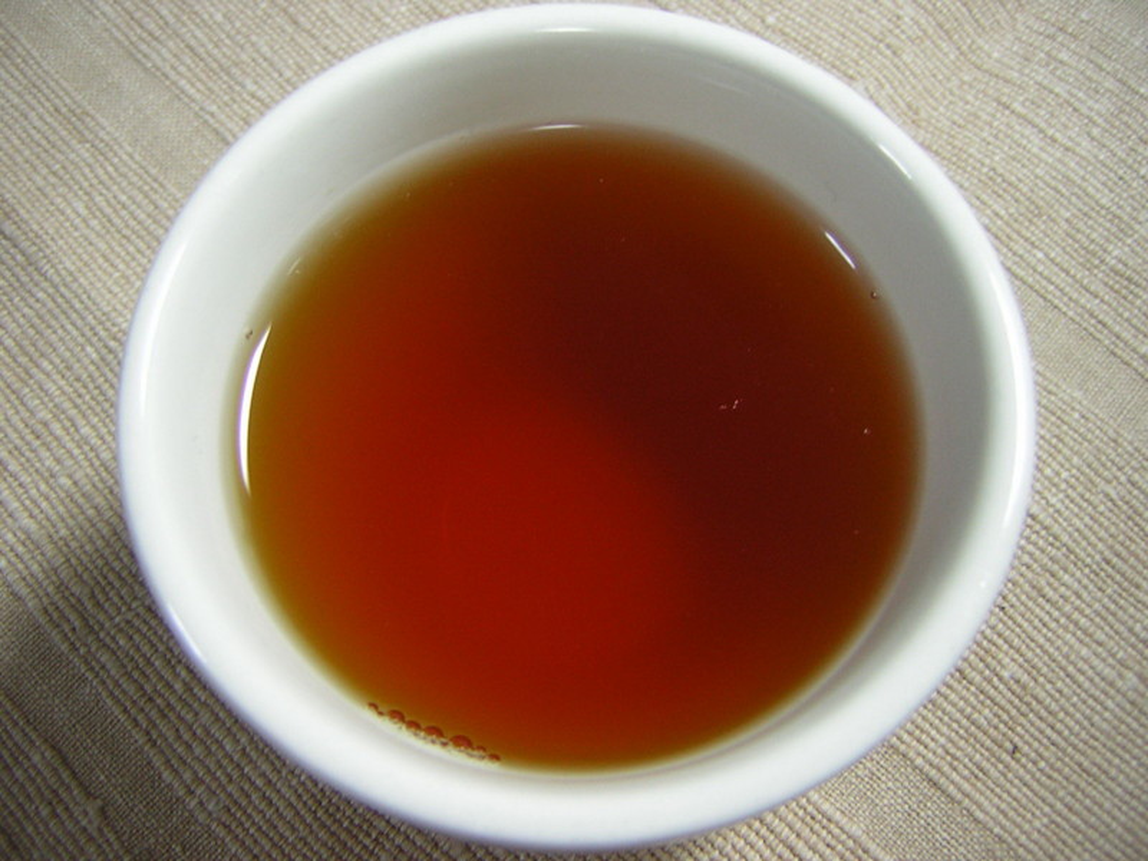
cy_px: 430
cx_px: 574
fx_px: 1194
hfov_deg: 51.4
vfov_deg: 39.7
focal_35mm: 36
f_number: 2.6
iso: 50
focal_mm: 4.7
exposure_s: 1/17.2
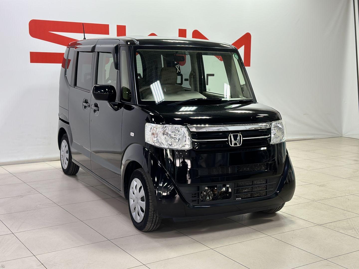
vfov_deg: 30.3
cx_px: 180
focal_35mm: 48
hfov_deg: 39.7
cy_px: 134
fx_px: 498
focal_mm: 6.86
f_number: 1.78
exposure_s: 1/100
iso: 125
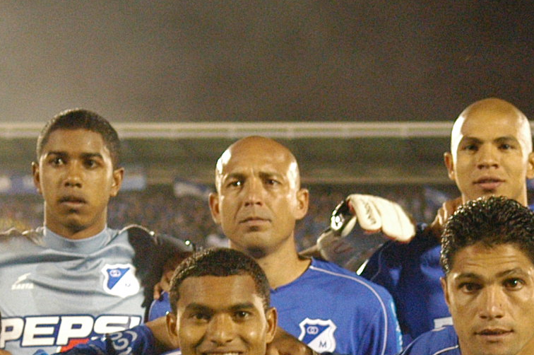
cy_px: 489
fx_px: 3007
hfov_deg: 10.1
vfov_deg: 6.7
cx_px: 401
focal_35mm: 203
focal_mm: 34
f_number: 2.8
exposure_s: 1/160
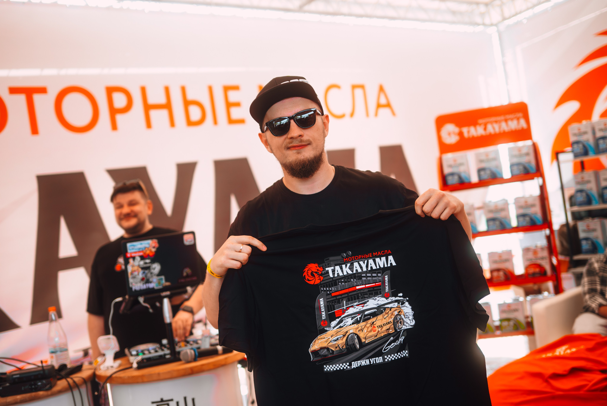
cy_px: 203
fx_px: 775
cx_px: 304
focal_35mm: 46
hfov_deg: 42.8
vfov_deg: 29.3
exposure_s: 1/1000
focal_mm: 40
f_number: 2.2
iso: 800
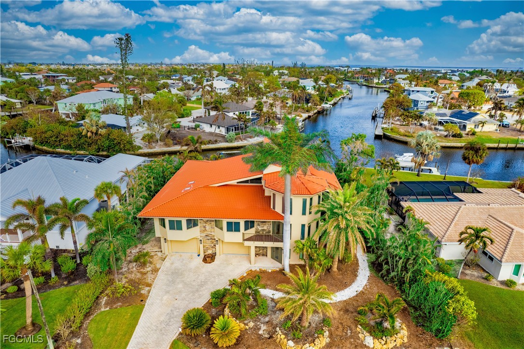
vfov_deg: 57.2
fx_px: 320
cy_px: 174
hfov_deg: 78.6
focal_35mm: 22
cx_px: 262
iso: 120
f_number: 2.8
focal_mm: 8.4
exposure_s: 1/1600
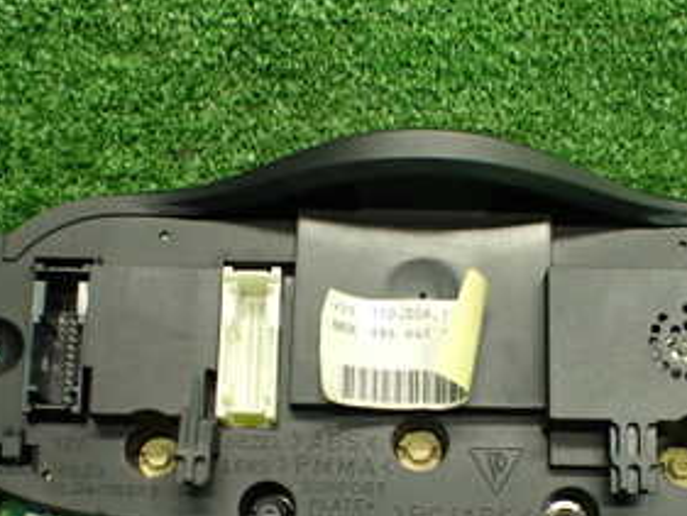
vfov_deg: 22.7
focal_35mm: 64
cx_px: 403
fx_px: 1271
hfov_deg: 30.2
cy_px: 406
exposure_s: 1/125
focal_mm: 5.4
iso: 640
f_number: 2.3
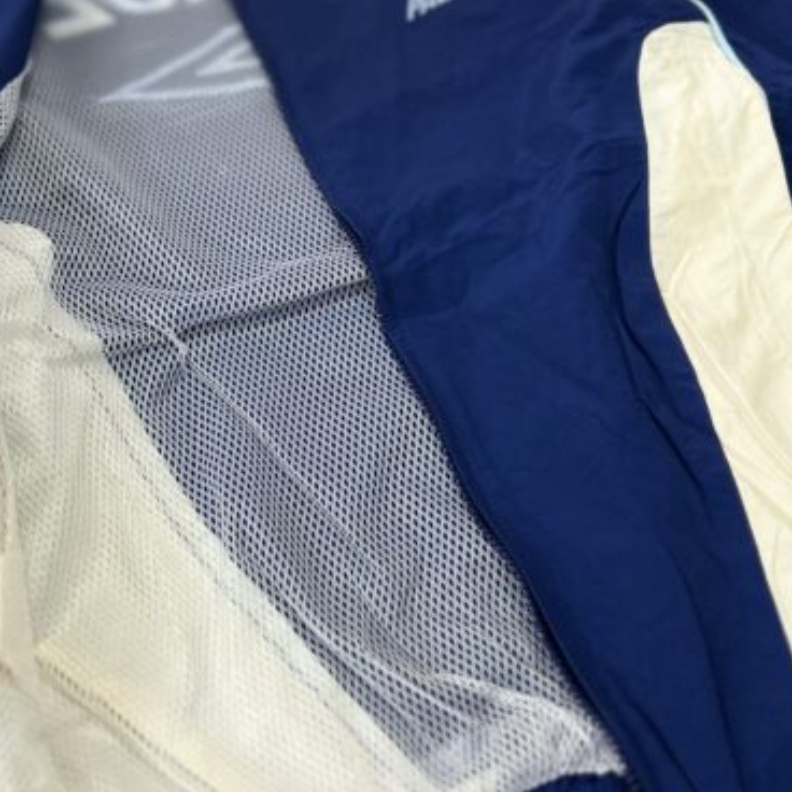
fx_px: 1294
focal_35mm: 50
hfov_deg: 33.6
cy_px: 379
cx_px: 248
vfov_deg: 34.0
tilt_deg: -59.6
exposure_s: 1/100
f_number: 1.5
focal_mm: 5.7
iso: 100
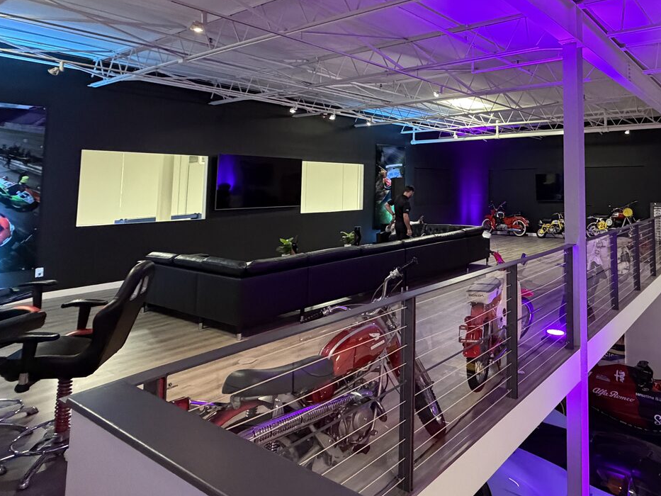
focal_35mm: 24
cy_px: 150
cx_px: 505
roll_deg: +1.0
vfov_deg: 55.2
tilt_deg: +5.0
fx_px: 458
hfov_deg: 66.6
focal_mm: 2.22
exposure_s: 1/60
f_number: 2.2
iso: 800
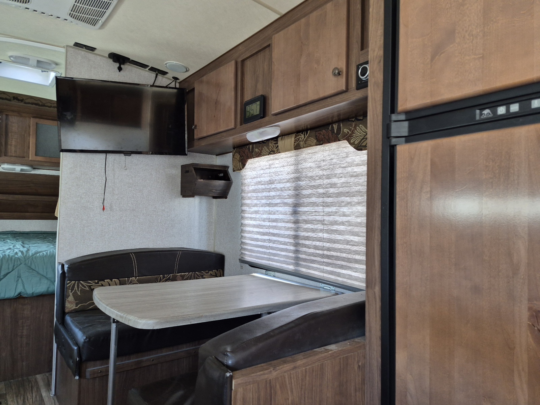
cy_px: 202
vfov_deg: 58.9
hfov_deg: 73.9
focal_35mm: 23
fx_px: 359
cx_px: 270
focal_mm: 5.4
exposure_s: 1/120
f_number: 1.8
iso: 320
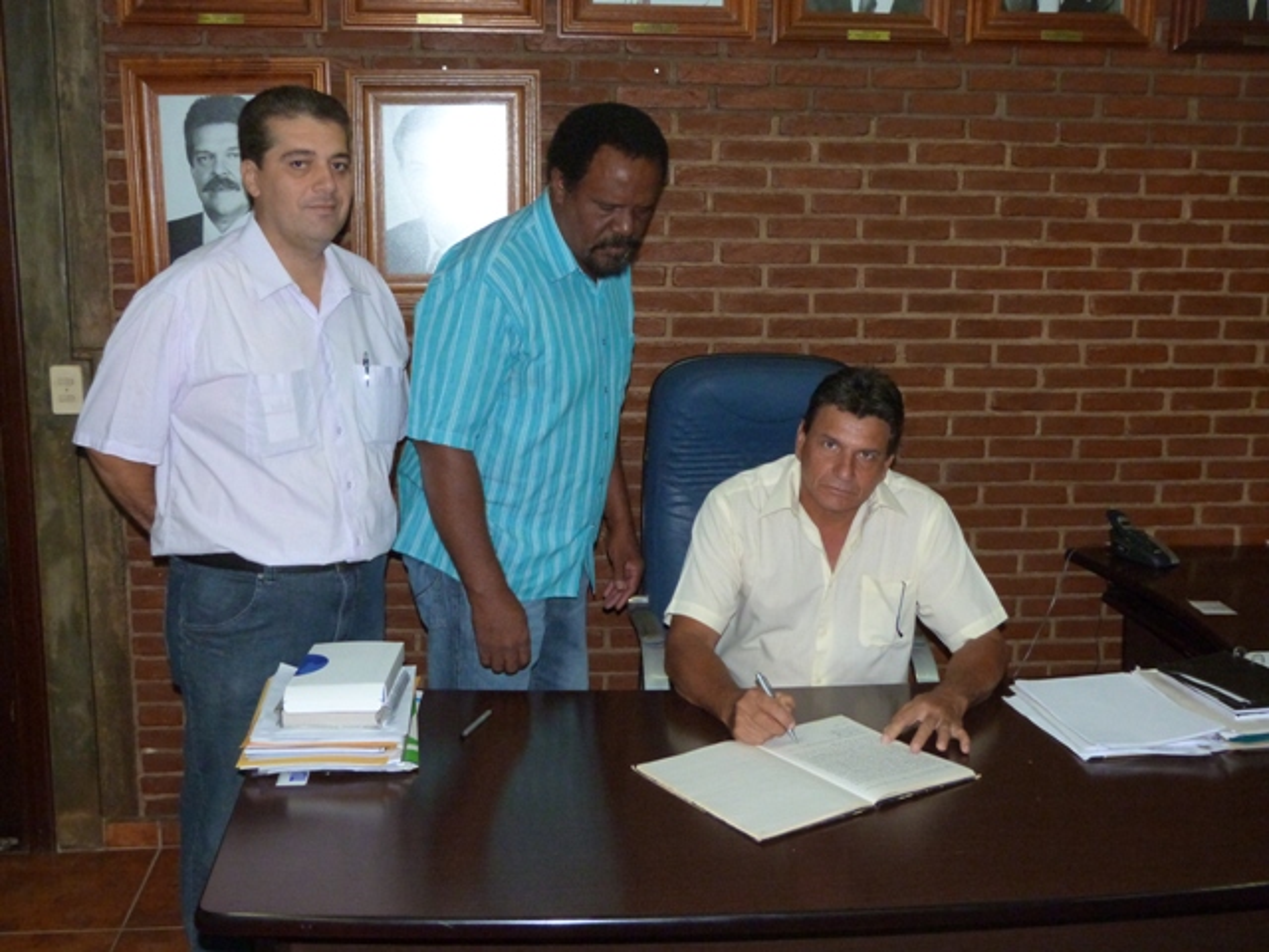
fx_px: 1393
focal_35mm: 38
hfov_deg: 49.0
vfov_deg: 37.7
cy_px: 476
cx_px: 634
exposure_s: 1/250
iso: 400
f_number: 3.1
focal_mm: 6.8
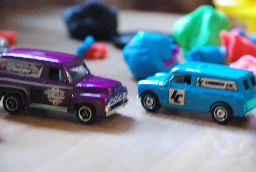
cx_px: 128
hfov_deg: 15.2
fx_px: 962
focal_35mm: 135
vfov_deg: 10.2
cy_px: 86
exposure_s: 1/5
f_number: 5.6
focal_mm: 90
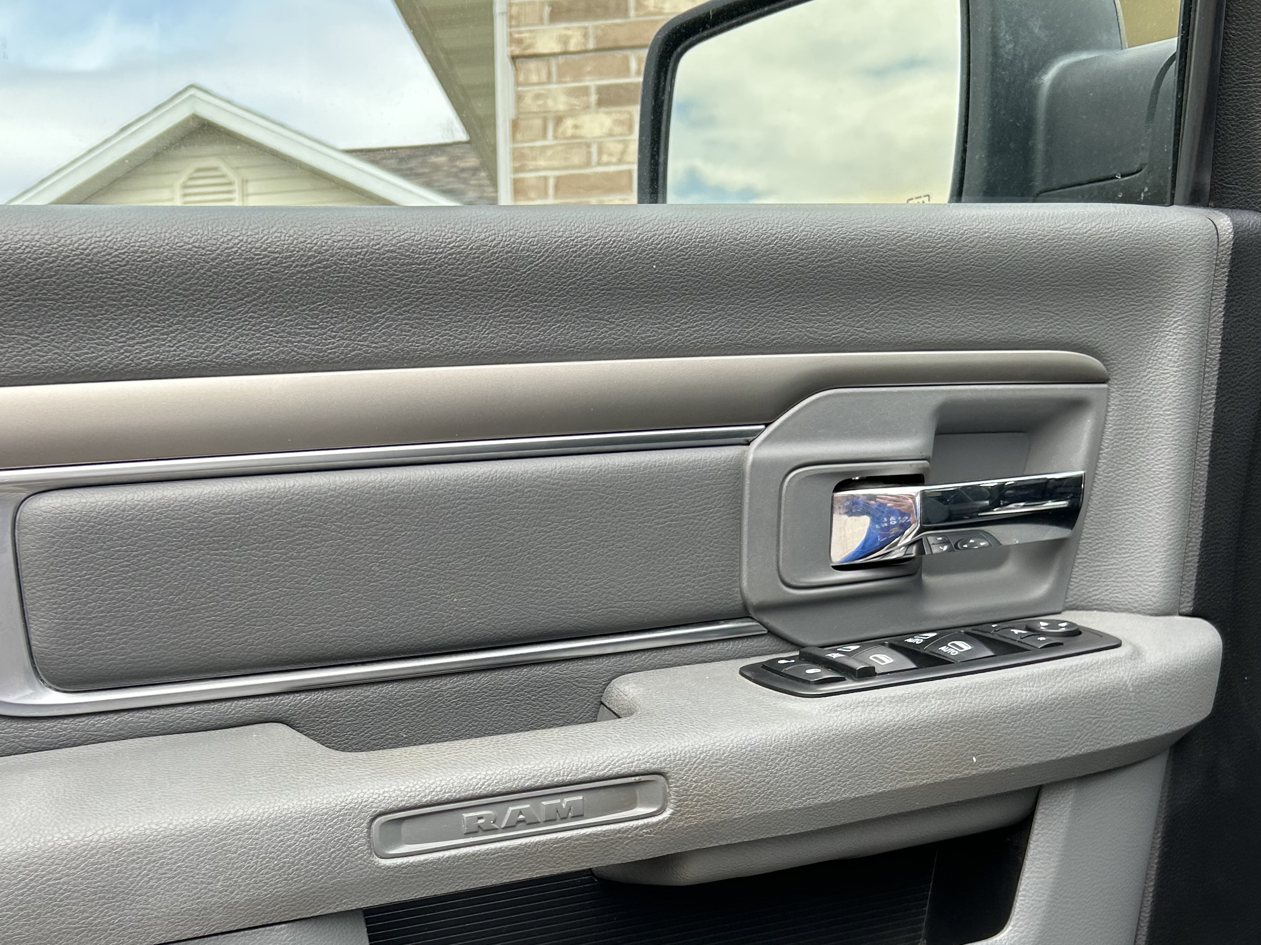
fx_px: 1566
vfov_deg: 32.9
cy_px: 722
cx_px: 462
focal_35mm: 43
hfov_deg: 43.5
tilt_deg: -1.2
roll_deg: +0.8
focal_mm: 5.7
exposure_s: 1/738
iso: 50
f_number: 1.5
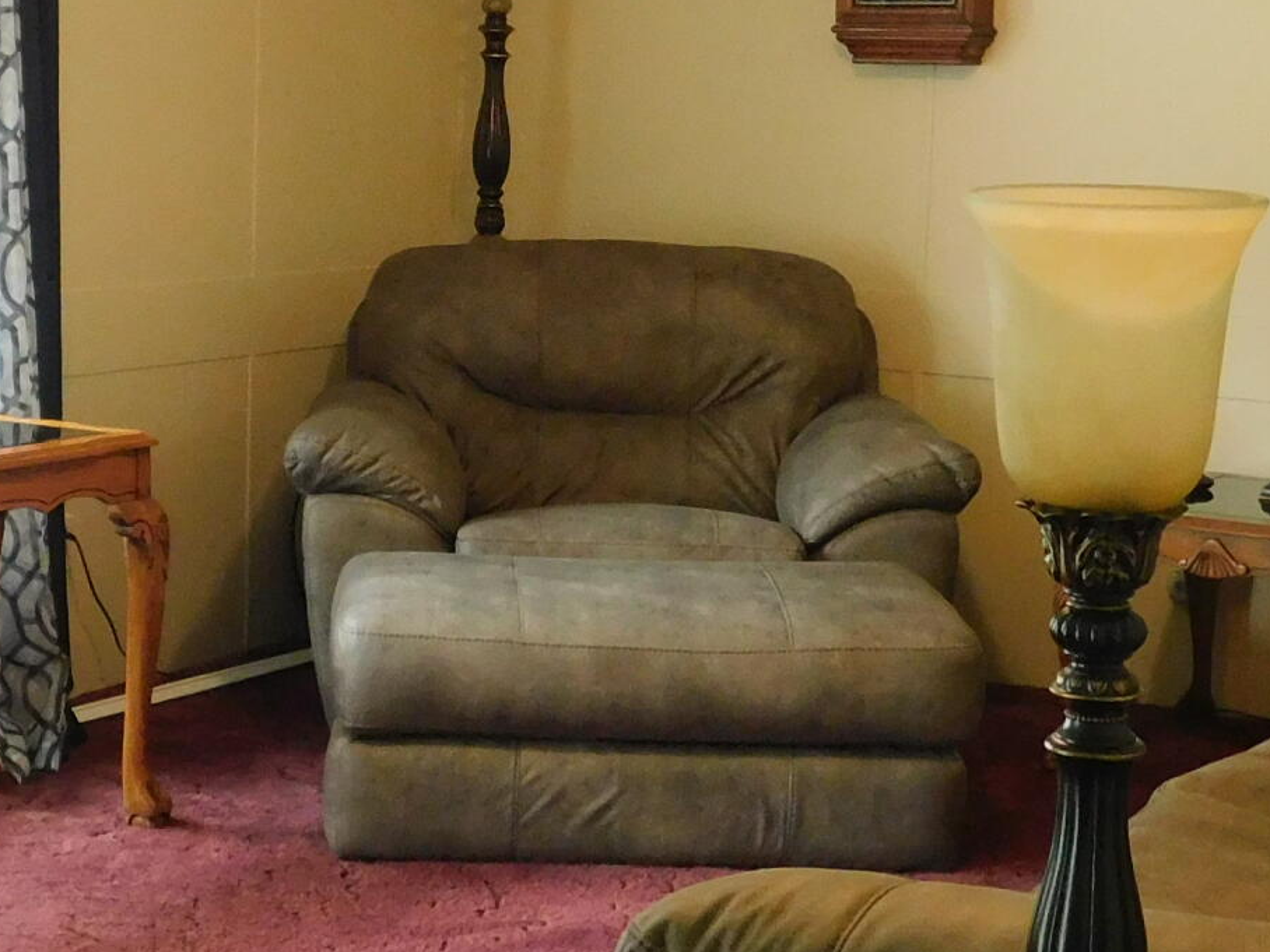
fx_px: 2788
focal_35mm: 76
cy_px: 305
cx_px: 400
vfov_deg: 19.3
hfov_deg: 25.5
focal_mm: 4
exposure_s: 1/20
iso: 400
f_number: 3
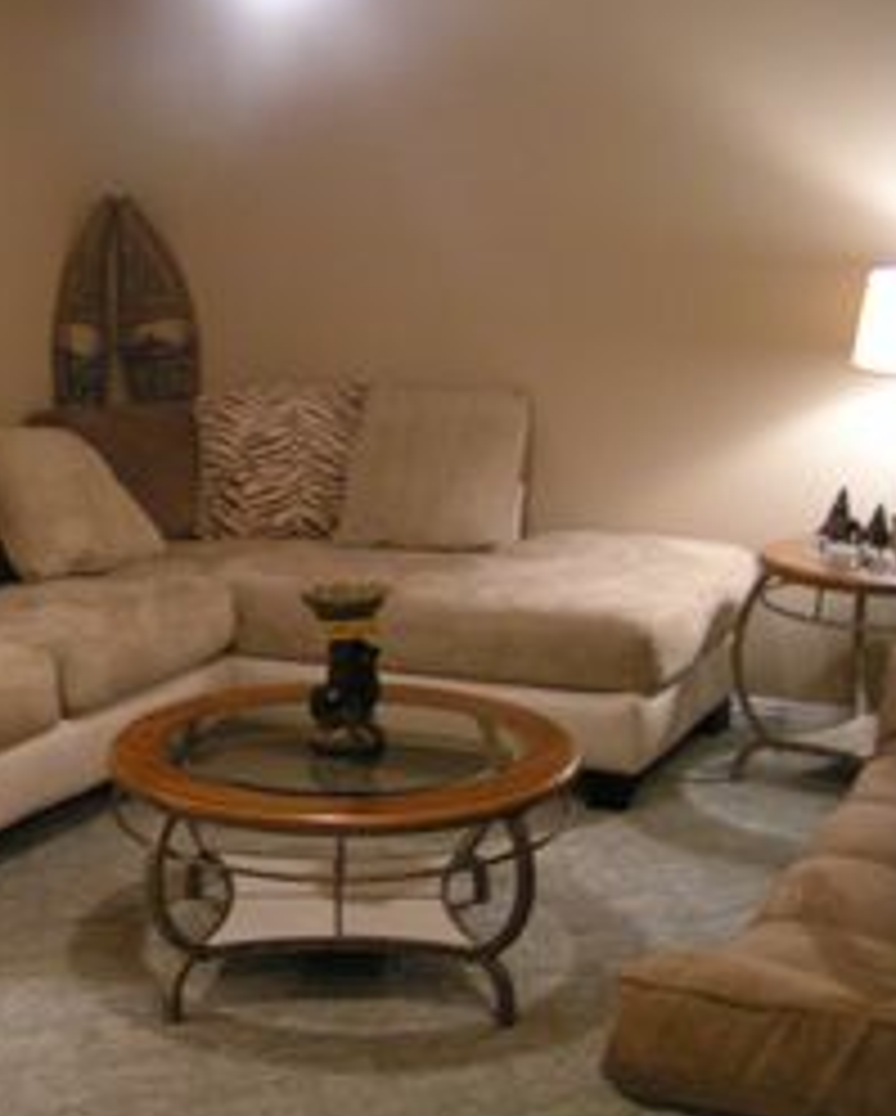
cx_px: 81
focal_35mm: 55
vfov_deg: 34.1
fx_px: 1820
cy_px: 513
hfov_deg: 26.7
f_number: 2.8
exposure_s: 1/10
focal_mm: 5.8
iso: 200
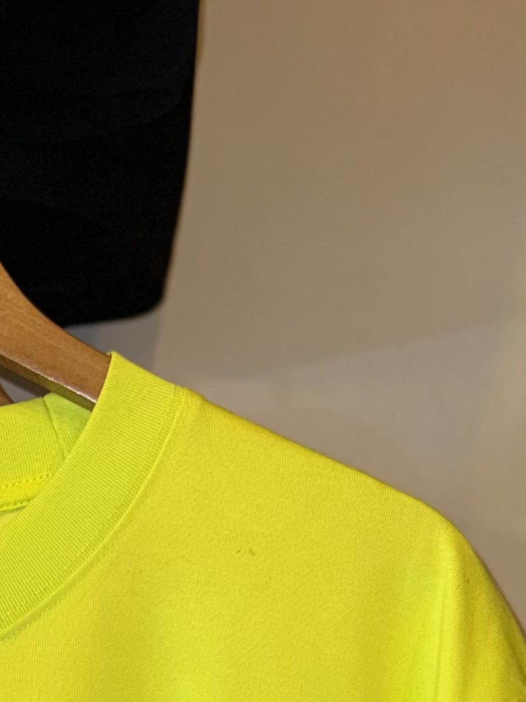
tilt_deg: -6.6
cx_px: -123
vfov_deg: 17.0
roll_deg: -0.7
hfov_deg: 15.4
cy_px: 1317
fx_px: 1864
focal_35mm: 92
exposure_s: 1/57
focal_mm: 6.76
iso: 64
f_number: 1.78
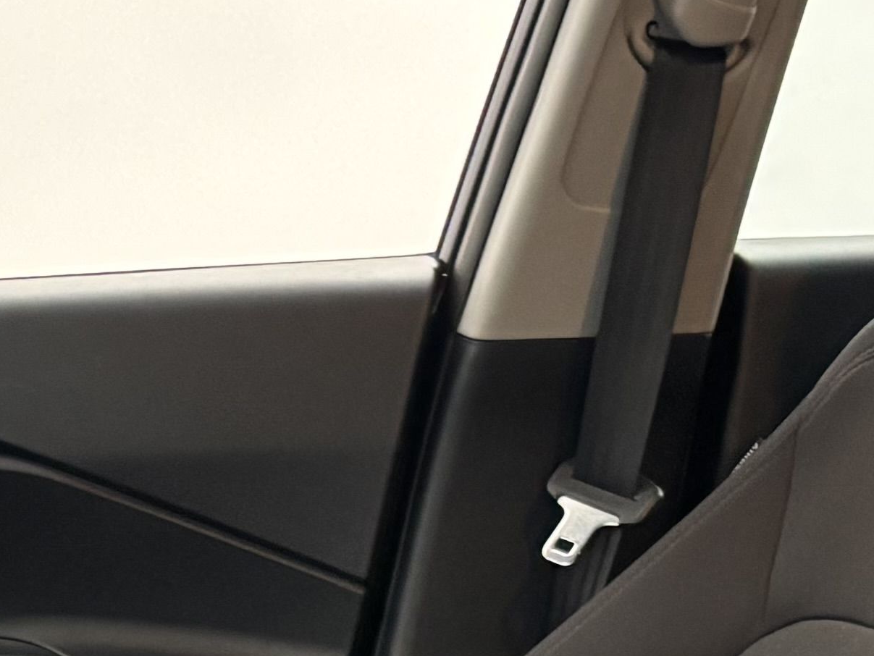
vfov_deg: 11.6
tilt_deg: -13.7
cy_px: 964
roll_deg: -3.5
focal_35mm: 123
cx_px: 22
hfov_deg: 15.7
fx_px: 3106
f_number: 1.6
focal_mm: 5.96
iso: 640
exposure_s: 1/37
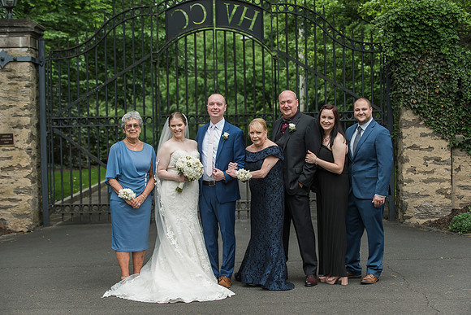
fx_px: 1061
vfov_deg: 16.8
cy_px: 164
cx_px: 245
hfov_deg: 25.0
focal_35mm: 81
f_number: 4
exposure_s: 1/640
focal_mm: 78
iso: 500
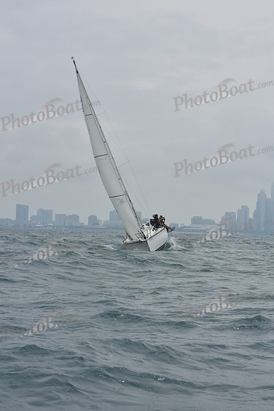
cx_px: 137
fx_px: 1027
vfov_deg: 22.6
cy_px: 206
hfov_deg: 15.2
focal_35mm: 90
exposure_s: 1/800
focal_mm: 90
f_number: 11
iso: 250
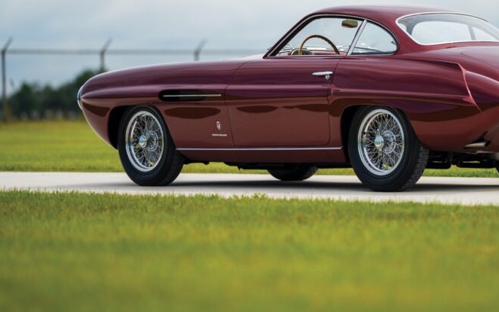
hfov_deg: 9.8
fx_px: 2897
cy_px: 78
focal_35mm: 213
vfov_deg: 6.2
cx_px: 327
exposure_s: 1/3200
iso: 100
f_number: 1.8
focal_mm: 135
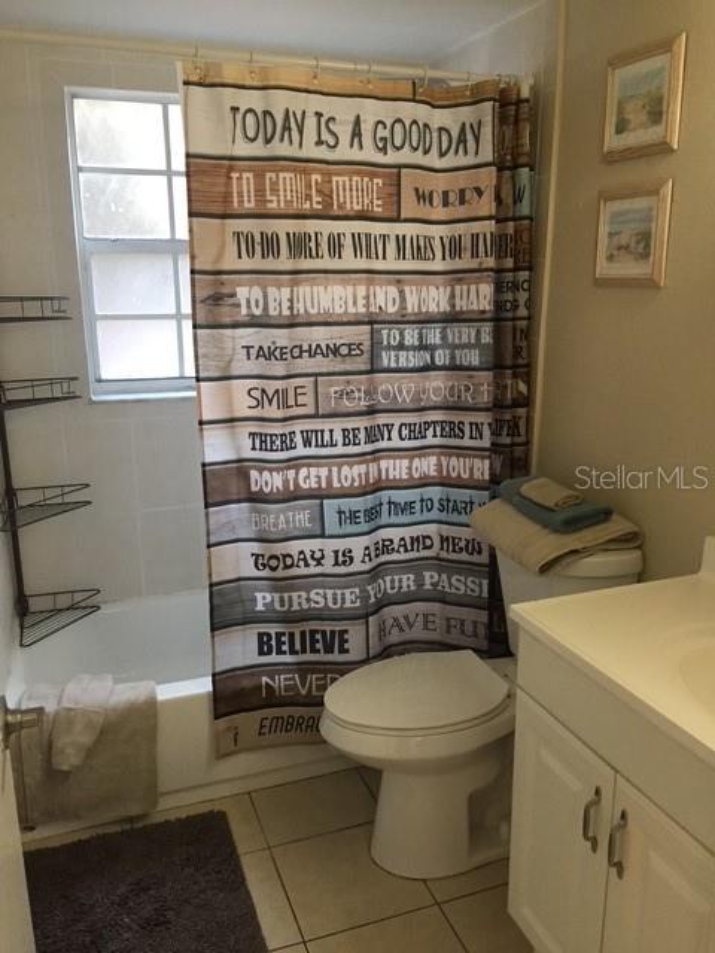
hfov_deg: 48.2
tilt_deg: -14.4
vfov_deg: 61.7
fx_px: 799
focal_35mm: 29
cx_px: 358
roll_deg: +1.0
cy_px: 476
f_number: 2.2
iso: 200
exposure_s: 1/30
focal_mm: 4.15
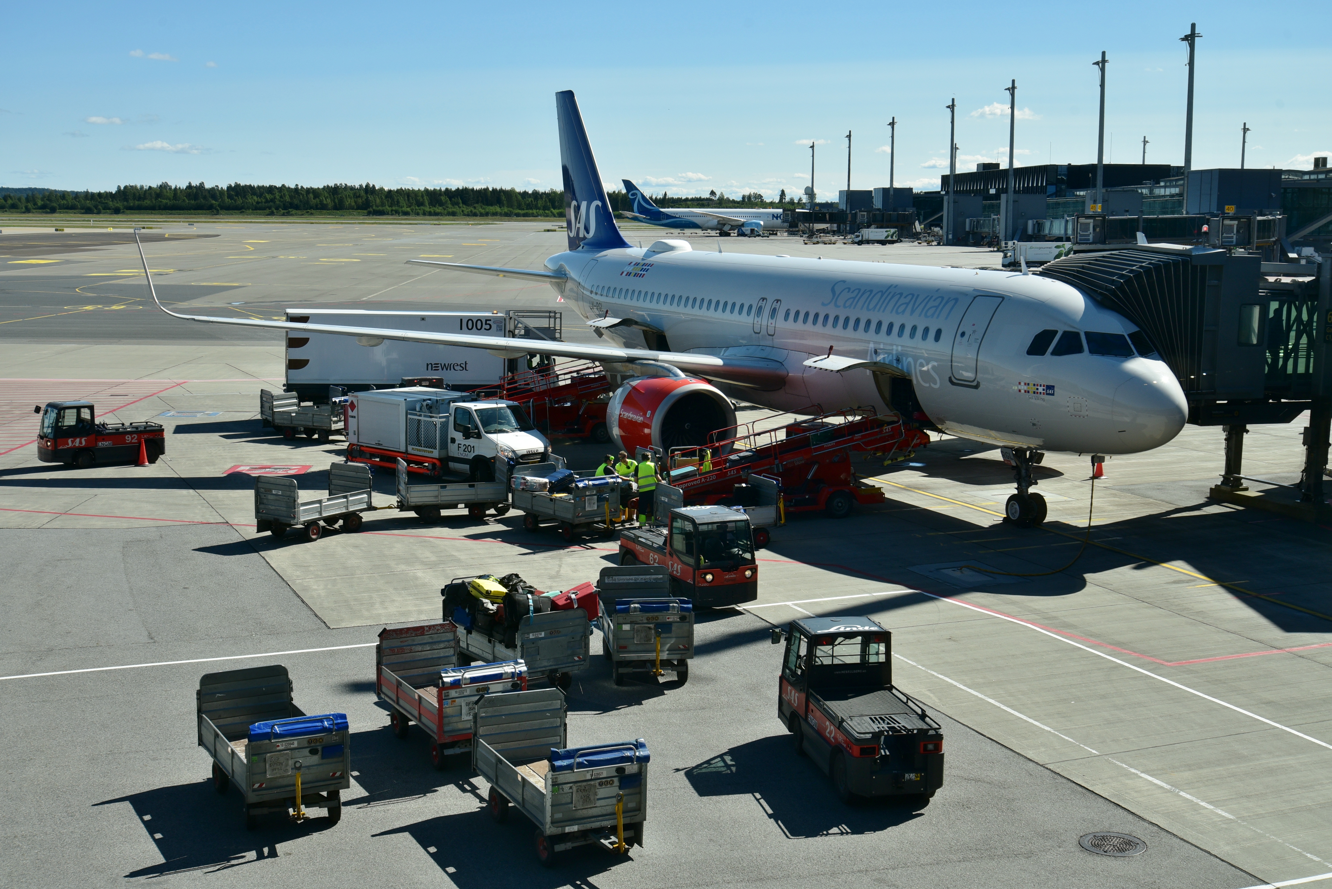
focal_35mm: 45
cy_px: 444
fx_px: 1666
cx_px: 666
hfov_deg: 43.6
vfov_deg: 29.9
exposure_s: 1/400
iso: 400
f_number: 11
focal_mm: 45
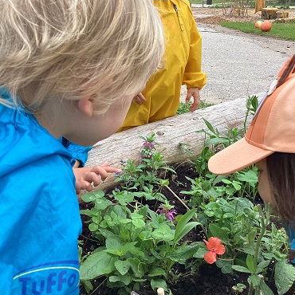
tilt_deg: -18.2
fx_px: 357
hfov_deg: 44.9
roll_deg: -0.1
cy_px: 120
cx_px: 149
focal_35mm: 37
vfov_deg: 44.7
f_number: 2.4
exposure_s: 1/120
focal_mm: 3.3
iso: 40
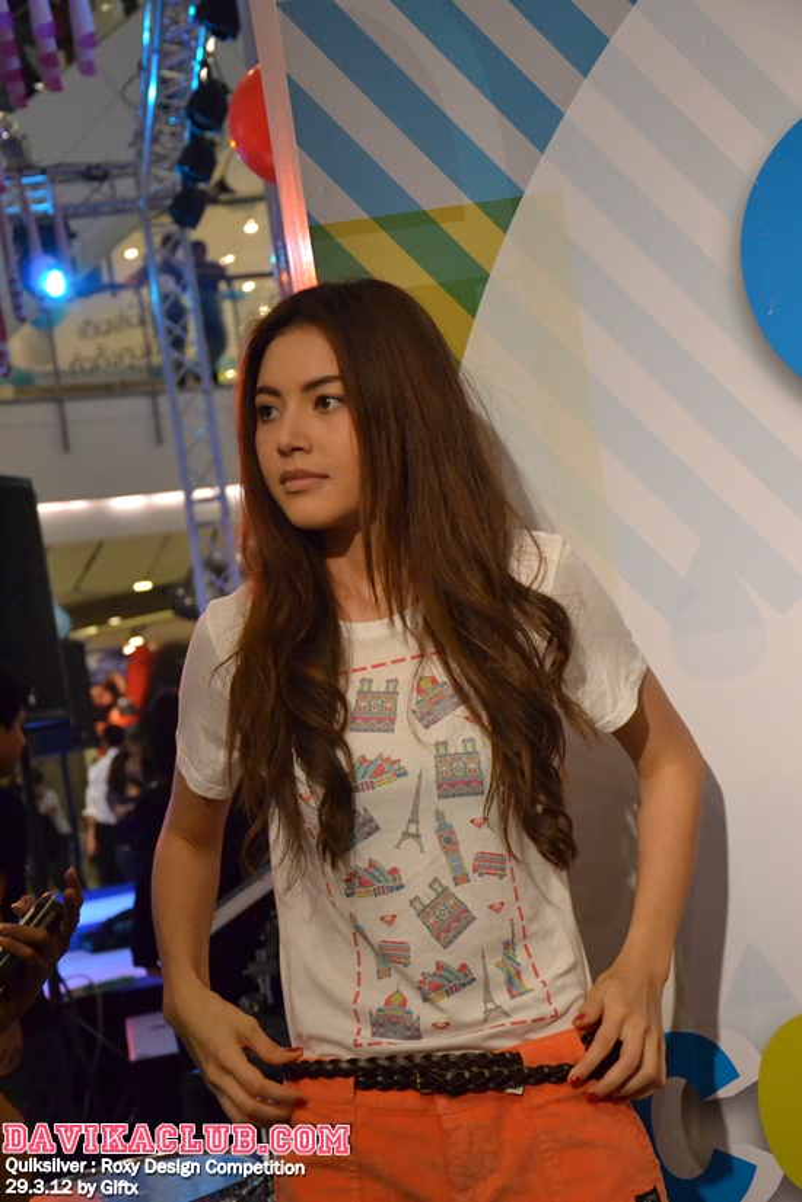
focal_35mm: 68
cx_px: 401
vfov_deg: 29.9
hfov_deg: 20.2
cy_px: 601
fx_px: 2255
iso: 3200
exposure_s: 1/250
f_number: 4.8
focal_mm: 45
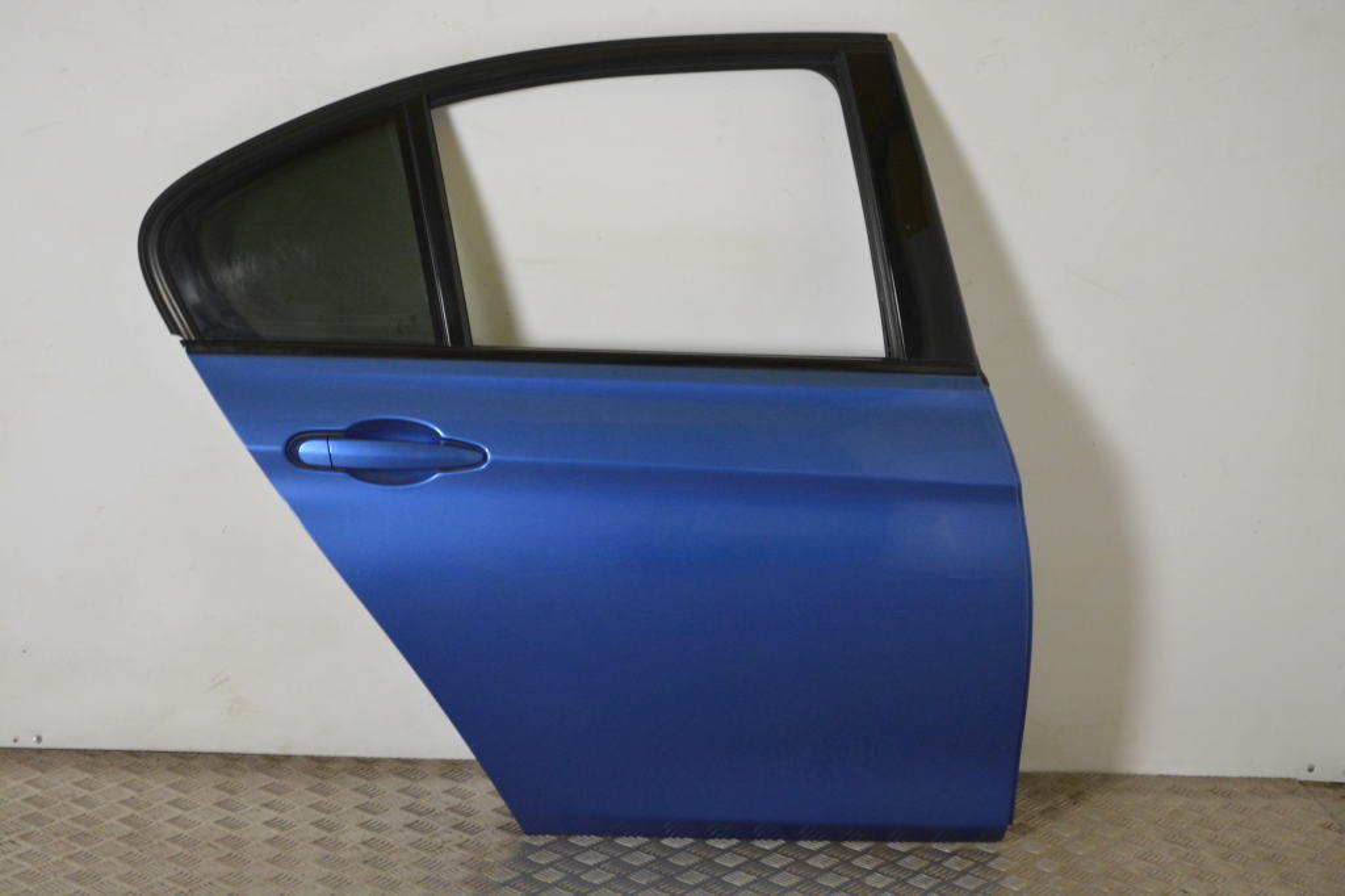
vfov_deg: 17.5
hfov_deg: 26.0
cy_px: 448
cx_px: 672
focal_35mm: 78
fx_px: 2913
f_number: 5.6
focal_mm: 52
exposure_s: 1/30
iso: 2500
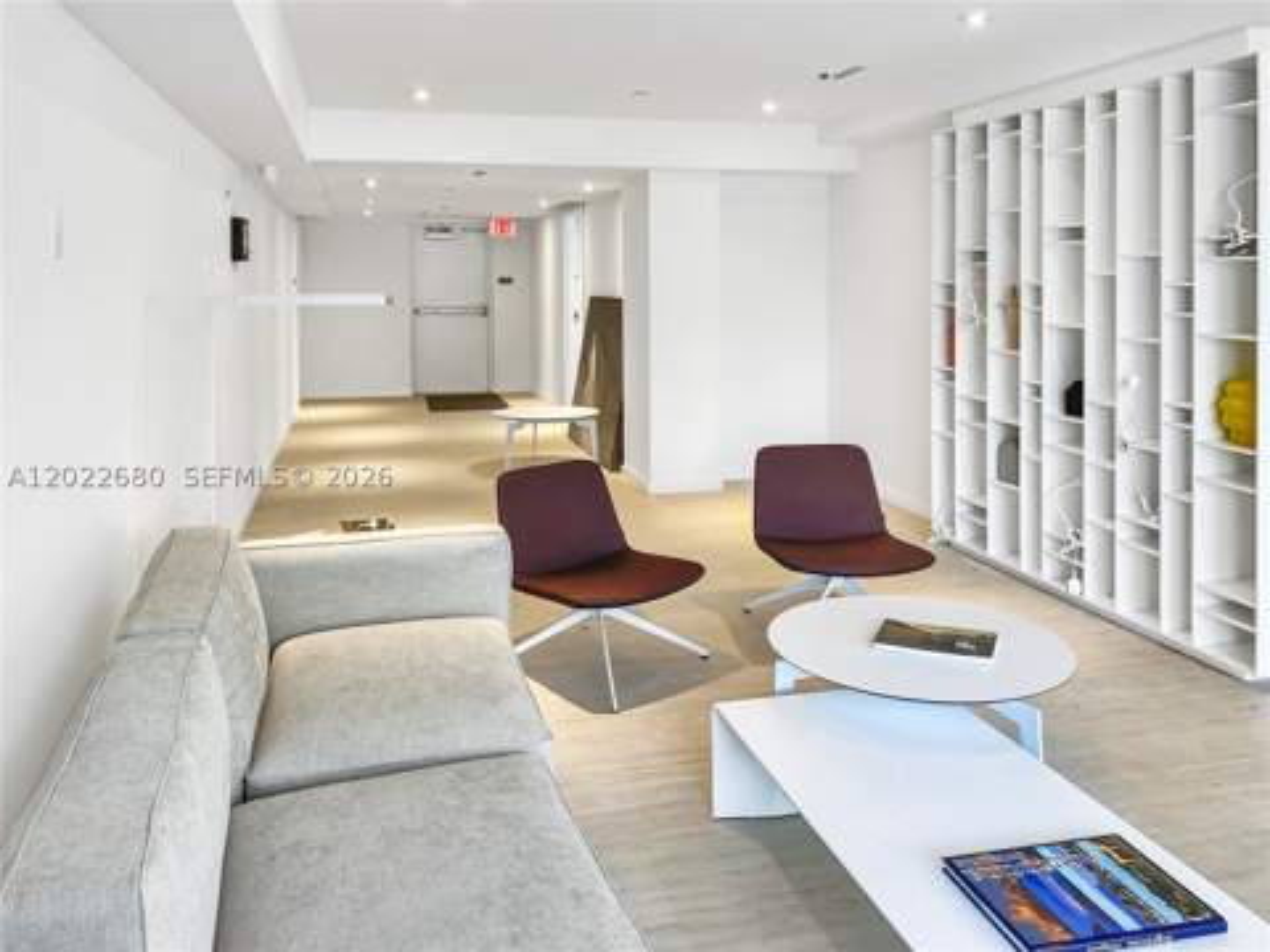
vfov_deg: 53.1
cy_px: 476
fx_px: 954
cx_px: 635
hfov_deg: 67.3
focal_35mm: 26
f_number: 1.8
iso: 100
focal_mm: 4.25
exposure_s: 1/120
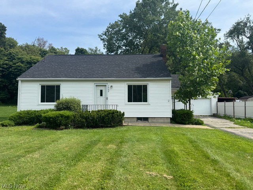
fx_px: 175
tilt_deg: +1.1
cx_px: 126
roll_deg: +0.8
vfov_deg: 56.8
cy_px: 95
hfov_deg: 71.6
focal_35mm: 24
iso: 80
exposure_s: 1/3096
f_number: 1.78
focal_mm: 6.76
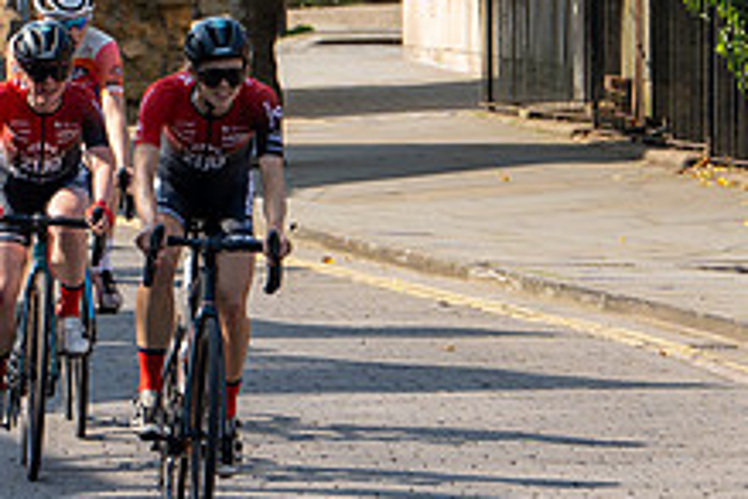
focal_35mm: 511
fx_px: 10617
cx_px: 503
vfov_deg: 2.7
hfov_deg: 4.0
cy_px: 359
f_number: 5
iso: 200
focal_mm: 112
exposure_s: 1/640
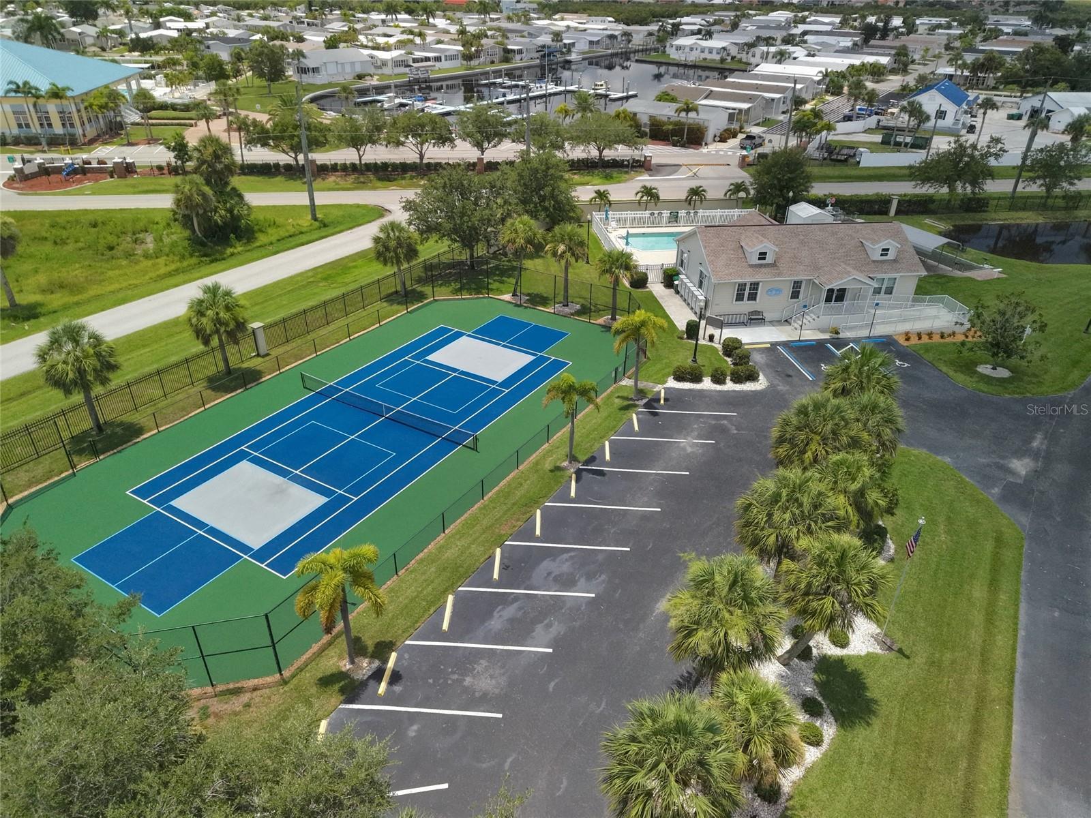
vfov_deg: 56.8
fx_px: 756
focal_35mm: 24
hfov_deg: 71.6
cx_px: 546
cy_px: 409
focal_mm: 8.67
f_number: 1.8
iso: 800
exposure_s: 1/8000
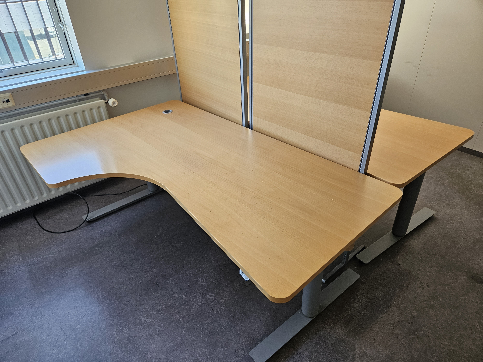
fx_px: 321
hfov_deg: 73.9
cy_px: 181
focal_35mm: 23
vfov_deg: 58.9
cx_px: 242
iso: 200
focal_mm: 5.4
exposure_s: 1/180
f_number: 1.8
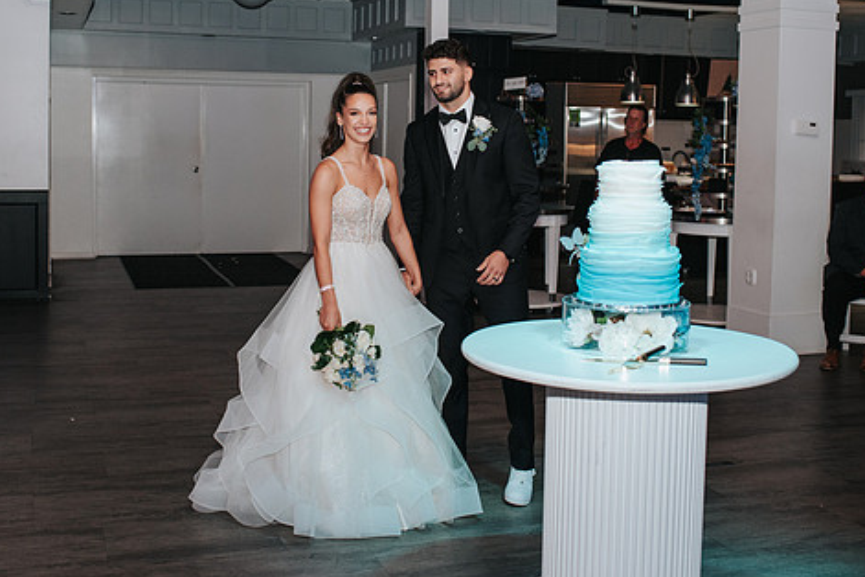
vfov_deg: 28.5
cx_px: 404
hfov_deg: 41.9
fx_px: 1129
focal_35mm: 47
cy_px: 213
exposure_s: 1/200
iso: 1000
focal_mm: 35
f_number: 2.8
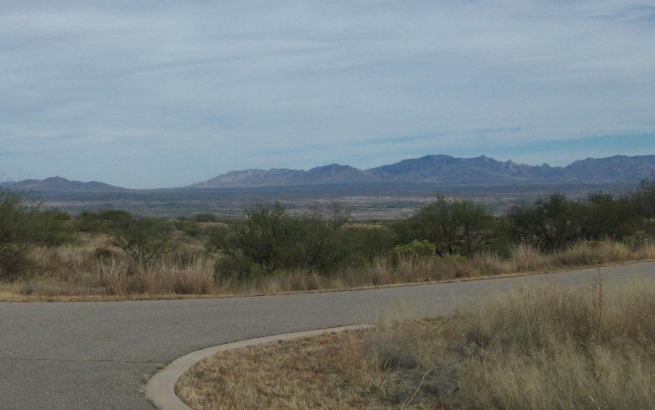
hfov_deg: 32.9
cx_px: 296
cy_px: 46
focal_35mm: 62
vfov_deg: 20.6
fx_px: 1107
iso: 64
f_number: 5.5
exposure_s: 1/755
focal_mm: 5.7
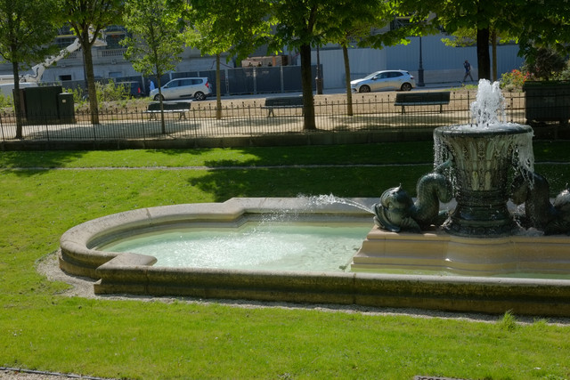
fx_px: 649
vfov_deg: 32.6
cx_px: 285
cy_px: 190
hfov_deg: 47.4
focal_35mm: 41
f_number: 7.1
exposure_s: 1/420
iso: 200
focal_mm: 27
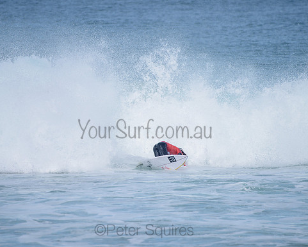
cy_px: 124
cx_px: 144
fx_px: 5160
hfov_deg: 3.4
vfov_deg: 2.7
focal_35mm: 566
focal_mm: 500
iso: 250
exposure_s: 1/2500
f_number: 6.3
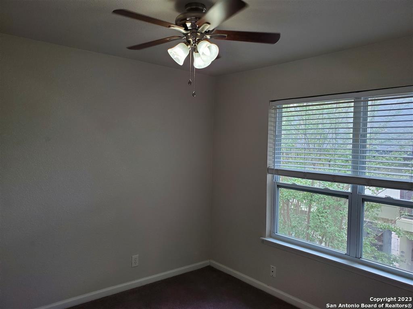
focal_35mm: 26
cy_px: 154
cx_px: 206
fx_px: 310
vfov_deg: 53.1
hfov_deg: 67.3
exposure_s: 1/120
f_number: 2.4
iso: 100
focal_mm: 4.3
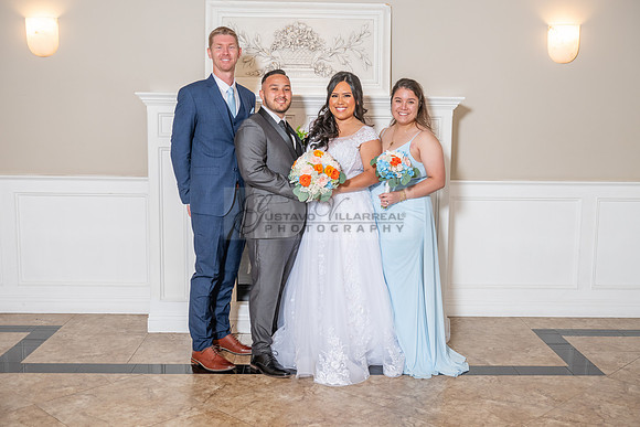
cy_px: 214
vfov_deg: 33.4
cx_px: 320
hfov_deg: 48.4
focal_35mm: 40
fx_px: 711
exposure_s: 1/160
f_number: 4.5
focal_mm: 40
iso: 640
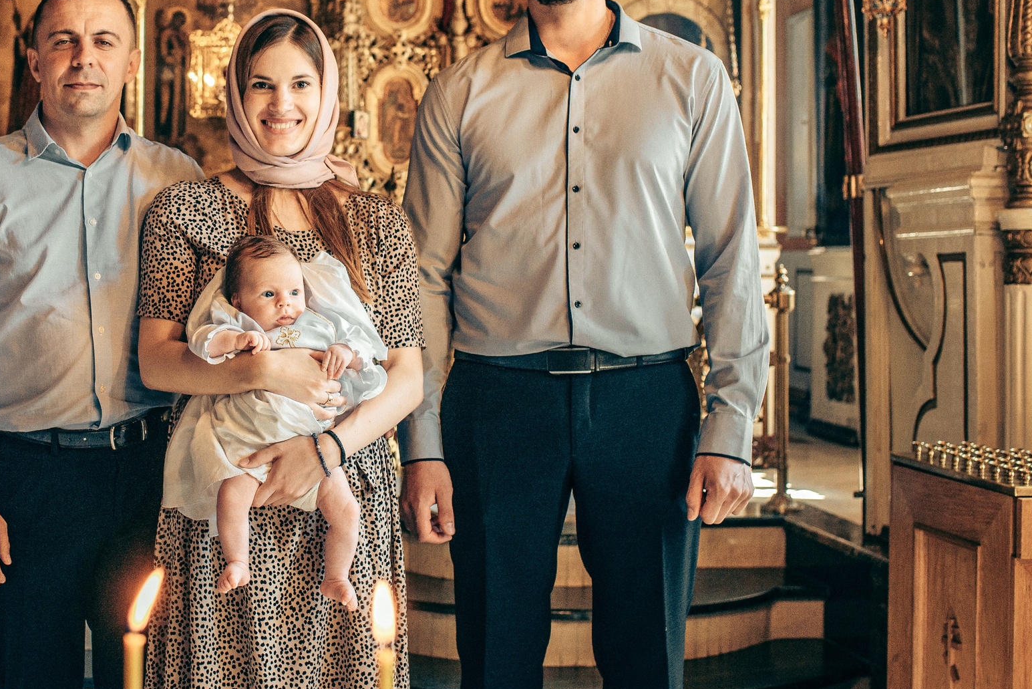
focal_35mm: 58
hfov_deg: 33.7
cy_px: 262
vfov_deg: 23.3
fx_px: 1663
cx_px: 241
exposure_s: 1/160
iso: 800
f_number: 3.2
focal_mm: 35
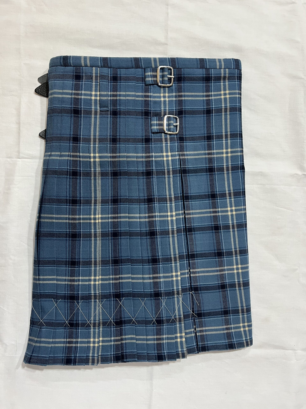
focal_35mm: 26
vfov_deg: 67.3
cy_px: 204
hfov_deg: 53.1
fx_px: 306
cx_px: 153
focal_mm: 5.7
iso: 100
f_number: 1.5
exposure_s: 1/51
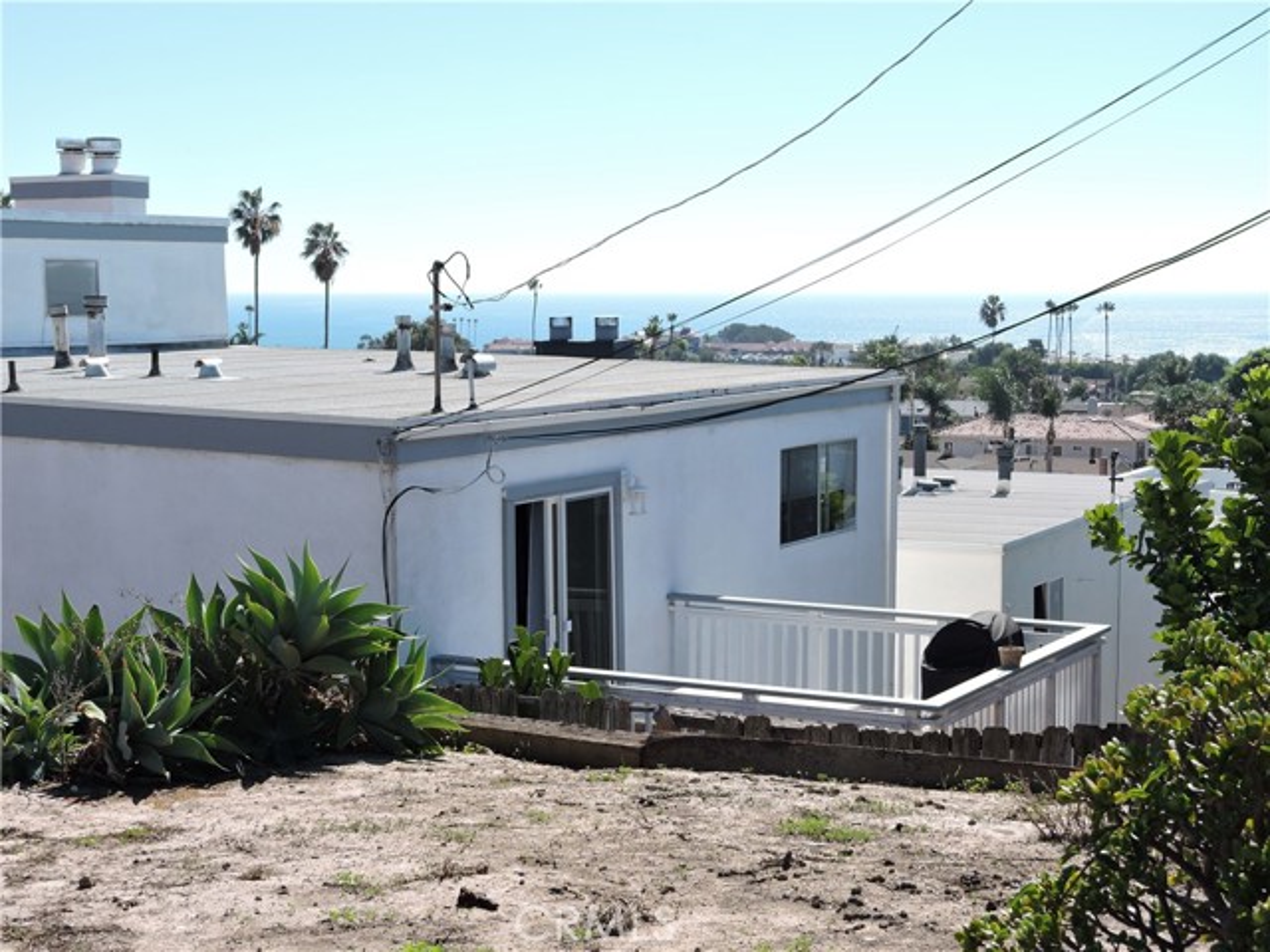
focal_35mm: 60
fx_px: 2201
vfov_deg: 24.4
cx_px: 635
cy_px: 476
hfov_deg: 32.2
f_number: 4.2
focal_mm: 10.7
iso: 100
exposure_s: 1/640
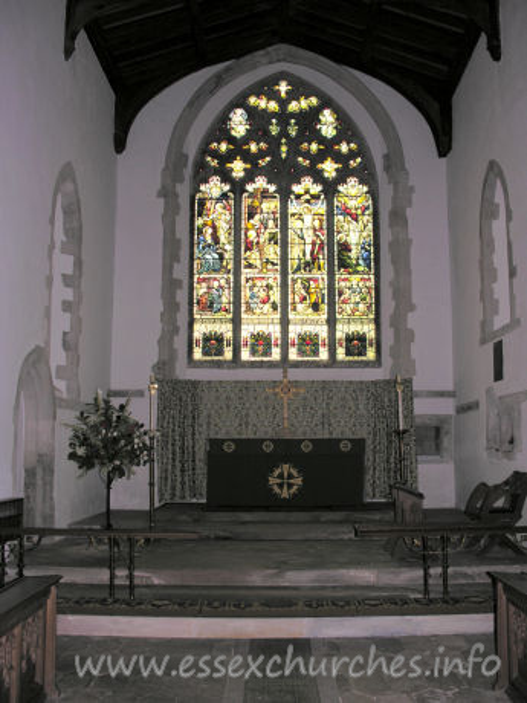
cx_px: 264
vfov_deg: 52.6
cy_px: 352
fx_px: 710
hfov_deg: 40.7
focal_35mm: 35
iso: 55
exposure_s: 1/28.1
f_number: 2.8
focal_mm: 8.9
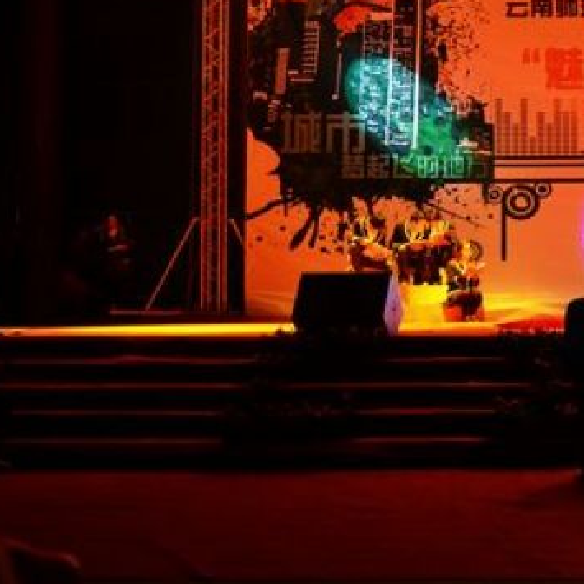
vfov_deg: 27.3
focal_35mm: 63
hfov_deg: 25.4
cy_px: 259
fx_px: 1202
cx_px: 637
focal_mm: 22
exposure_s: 1/15
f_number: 7.1
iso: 800
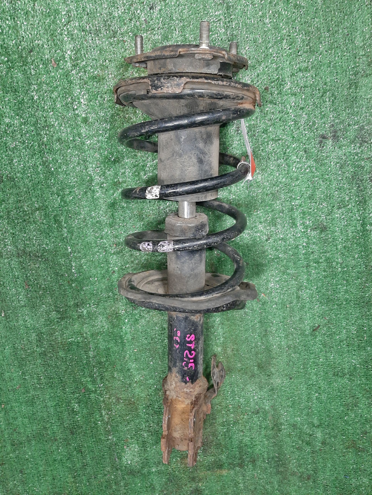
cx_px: 186
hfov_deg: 53.1
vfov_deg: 67.3
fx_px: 373
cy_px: 248
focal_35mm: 26
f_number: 1.7
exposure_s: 1/33
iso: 211
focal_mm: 3.93
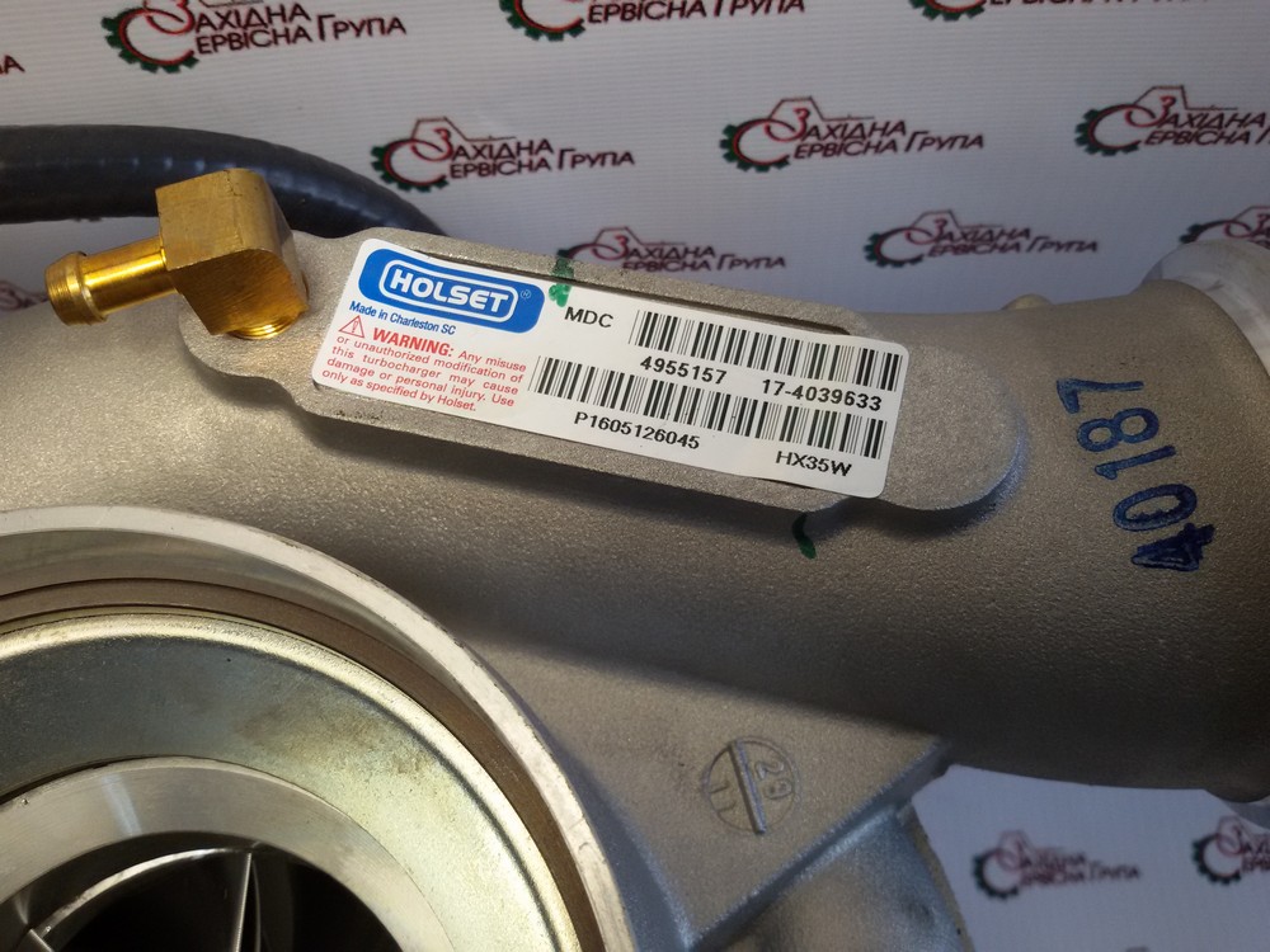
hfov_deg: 58.4
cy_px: 476
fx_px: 1137
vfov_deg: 45.4
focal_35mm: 31
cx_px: 635
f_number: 2.4
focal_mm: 2.93
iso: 64
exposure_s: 1/100
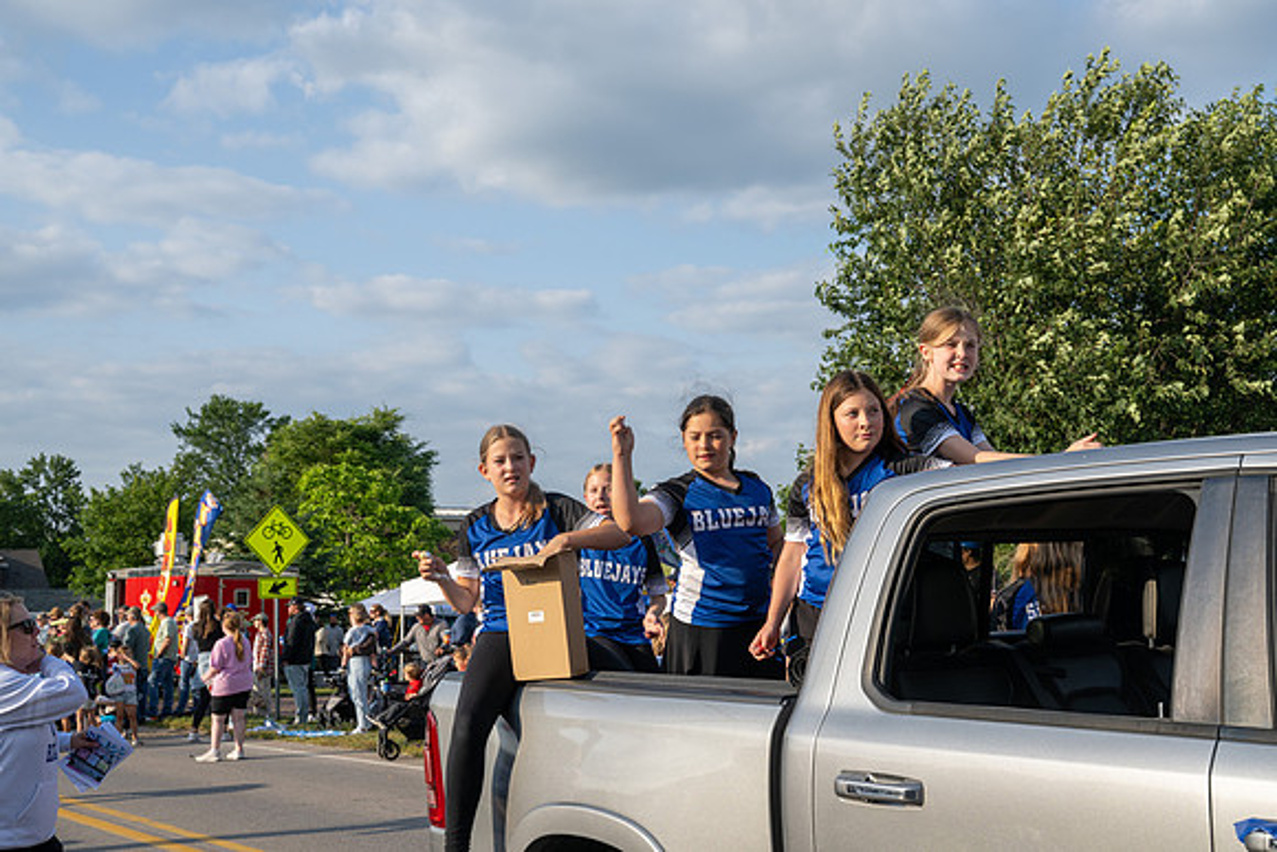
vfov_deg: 29.9
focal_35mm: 45
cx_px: 638
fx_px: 1597
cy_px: 426
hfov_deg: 43.6
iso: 250
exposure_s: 1/250
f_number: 10
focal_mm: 45
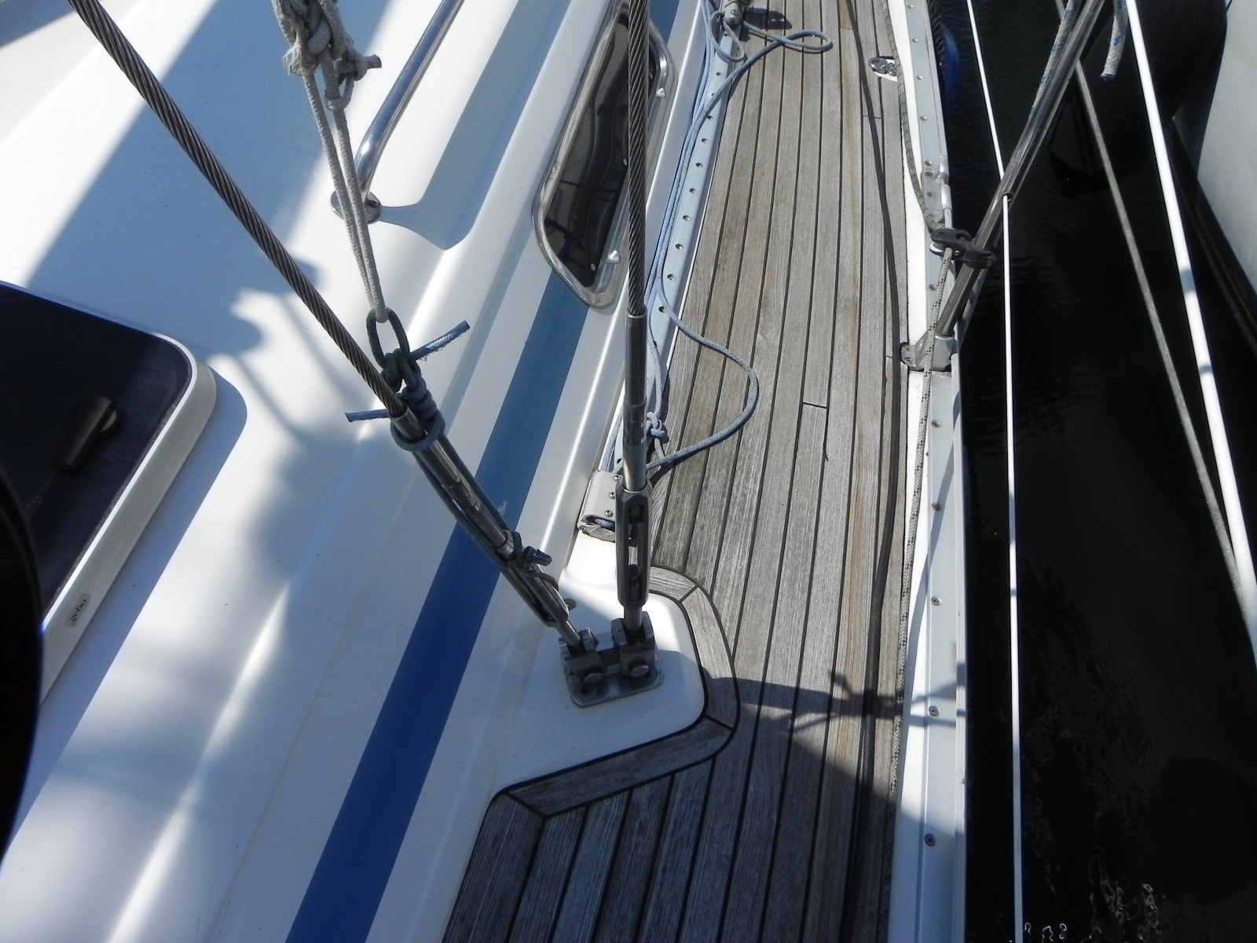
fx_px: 944
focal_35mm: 26
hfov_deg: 67.3
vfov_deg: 53.1
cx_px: 628
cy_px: 472
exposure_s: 1/752
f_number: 8
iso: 160
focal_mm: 4.6
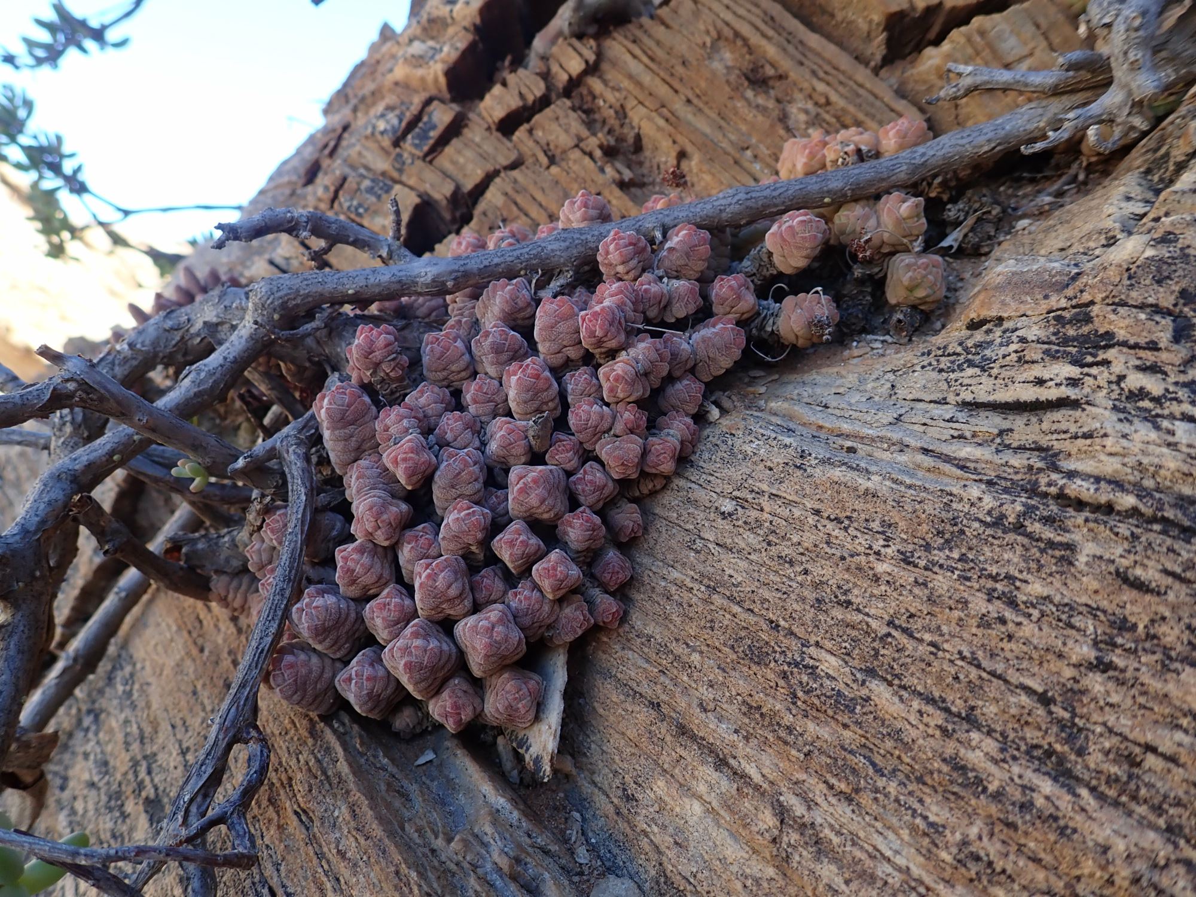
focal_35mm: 25
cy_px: 448
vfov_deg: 54.9
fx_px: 864
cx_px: 598
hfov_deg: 69.4
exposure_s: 1/160
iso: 100
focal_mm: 4.5
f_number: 2.8
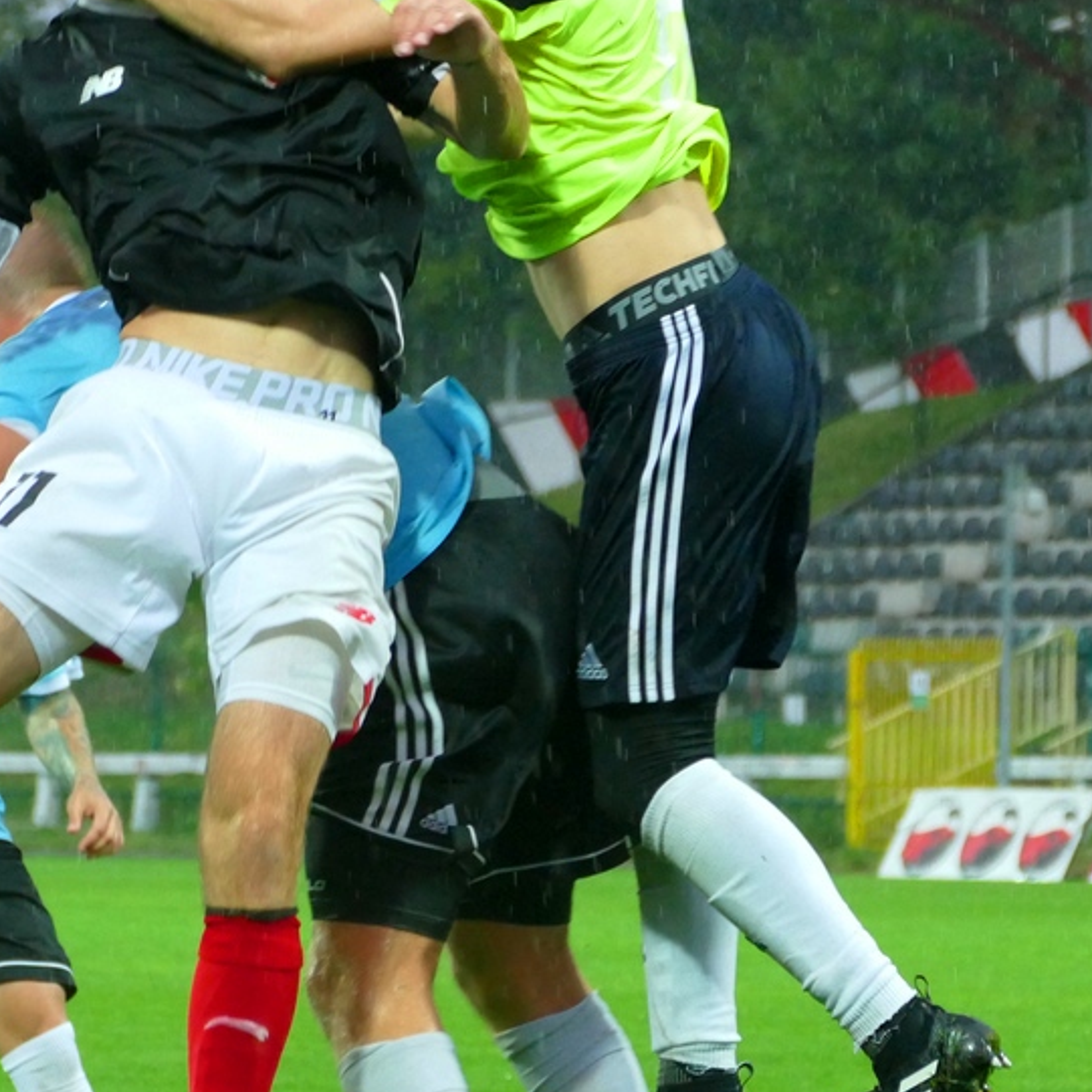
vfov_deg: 5.4
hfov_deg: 5.4
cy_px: 467
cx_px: 626
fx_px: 11599
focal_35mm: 325
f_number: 4
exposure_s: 1/500
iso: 1600
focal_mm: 65.81
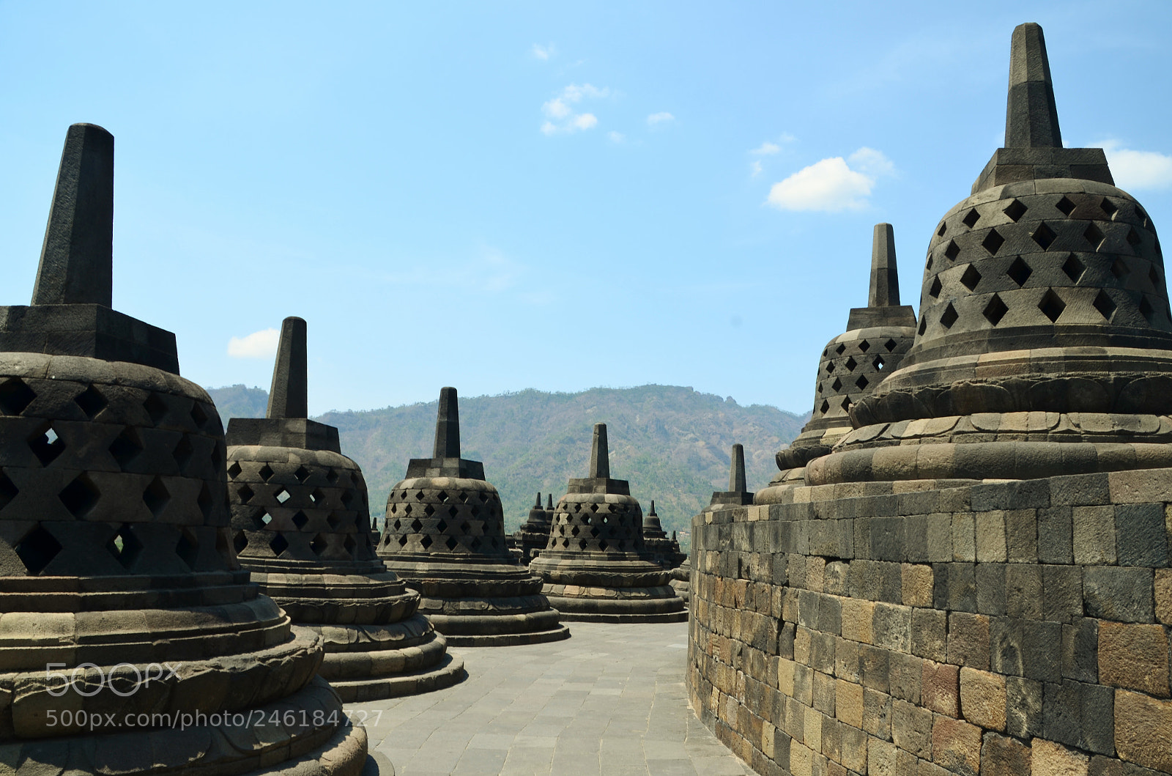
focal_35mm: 30
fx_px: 974
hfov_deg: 62.0
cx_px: 586
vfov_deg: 43.4
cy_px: 388
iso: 100
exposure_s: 1/160
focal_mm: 20
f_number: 11
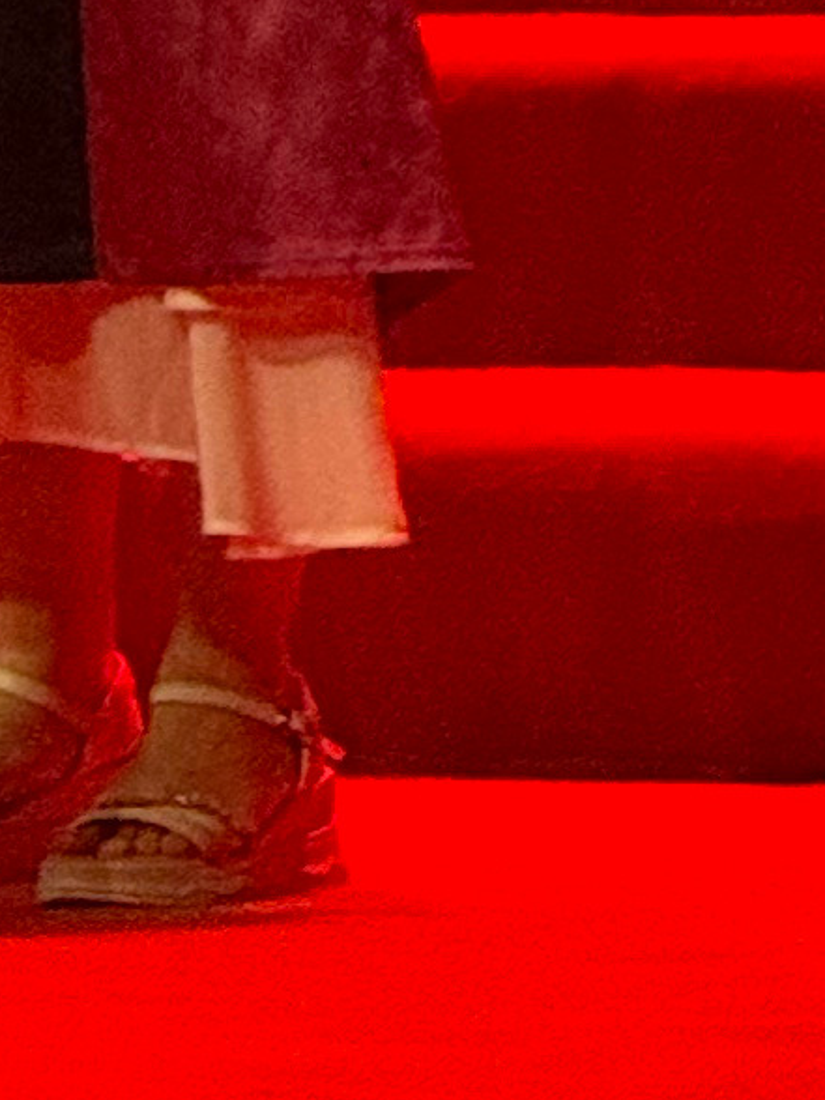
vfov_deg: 2.4
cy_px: -1506
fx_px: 26153
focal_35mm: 823
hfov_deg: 1.8
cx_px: -1585
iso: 200
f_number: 2.8
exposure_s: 1/80
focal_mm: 15.66
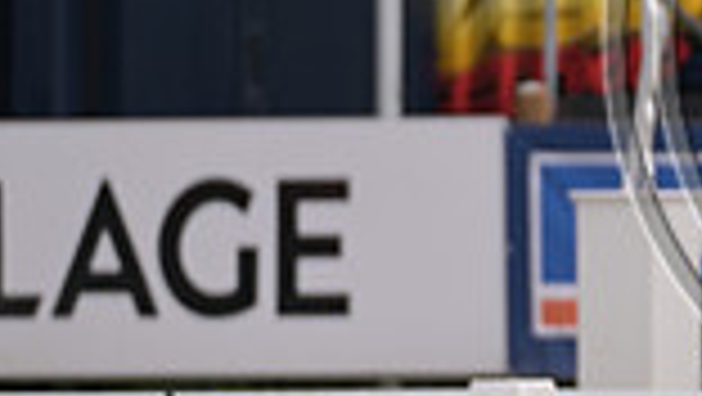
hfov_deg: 1.4
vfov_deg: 0.8
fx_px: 29021
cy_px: -29
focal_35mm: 1558
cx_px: 1017
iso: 160
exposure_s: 1/1250
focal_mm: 400
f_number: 5
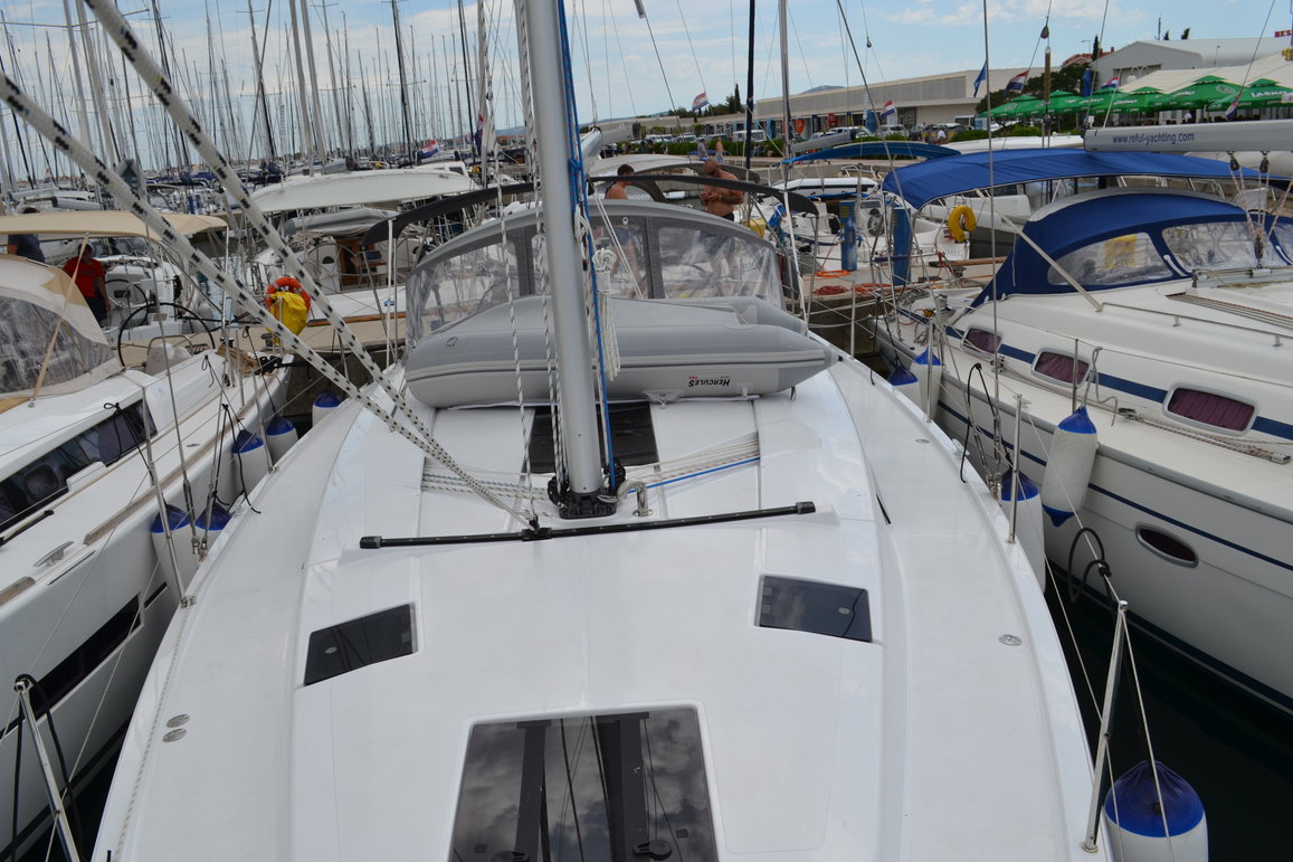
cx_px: 636
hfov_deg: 65.5
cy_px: 425
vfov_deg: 46.4
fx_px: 1005
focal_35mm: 28
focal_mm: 18
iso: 100
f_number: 8
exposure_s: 1/250
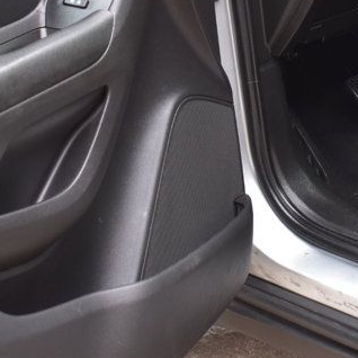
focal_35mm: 94
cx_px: 289
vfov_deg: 18.1
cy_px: 28
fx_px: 1104
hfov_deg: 18.2
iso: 400
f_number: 7.1
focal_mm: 23
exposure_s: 1/40
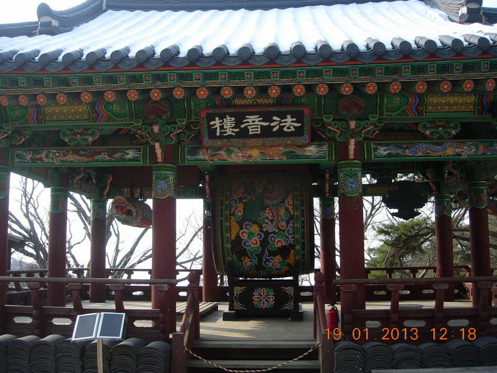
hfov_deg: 49.0
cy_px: 186
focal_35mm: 38
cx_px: 248
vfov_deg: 37.7
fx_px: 546
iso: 64
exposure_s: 1/456
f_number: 2.8
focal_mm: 7.8
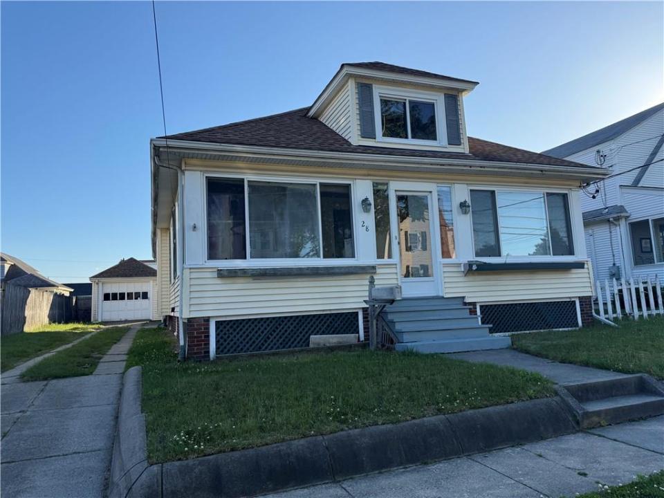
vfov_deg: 56.8
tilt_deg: +6.4
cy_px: 249
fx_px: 460
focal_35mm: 24
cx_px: 332
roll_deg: +2.6
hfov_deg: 71.6
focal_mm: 6.76
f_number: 1.78
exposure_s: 1/3021
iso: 100
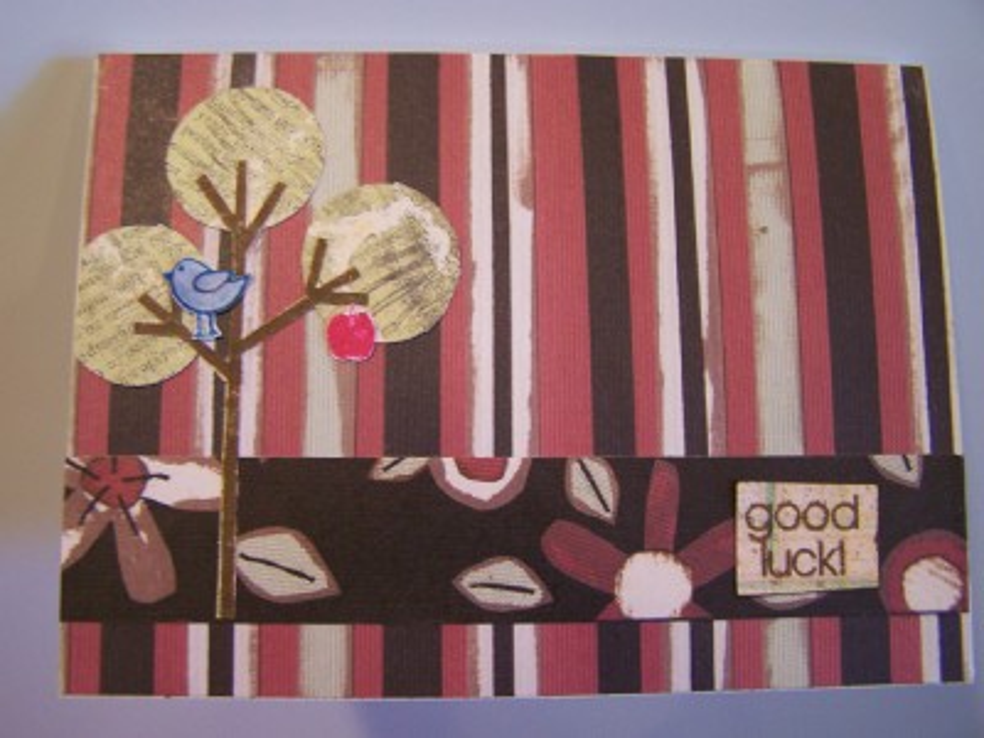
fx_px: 1080
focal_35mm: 38
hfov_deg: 49.0
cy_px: 369
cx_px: 492
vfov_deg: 37.7
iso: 160
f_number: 2.8
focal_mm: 6.3
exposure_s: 1/15
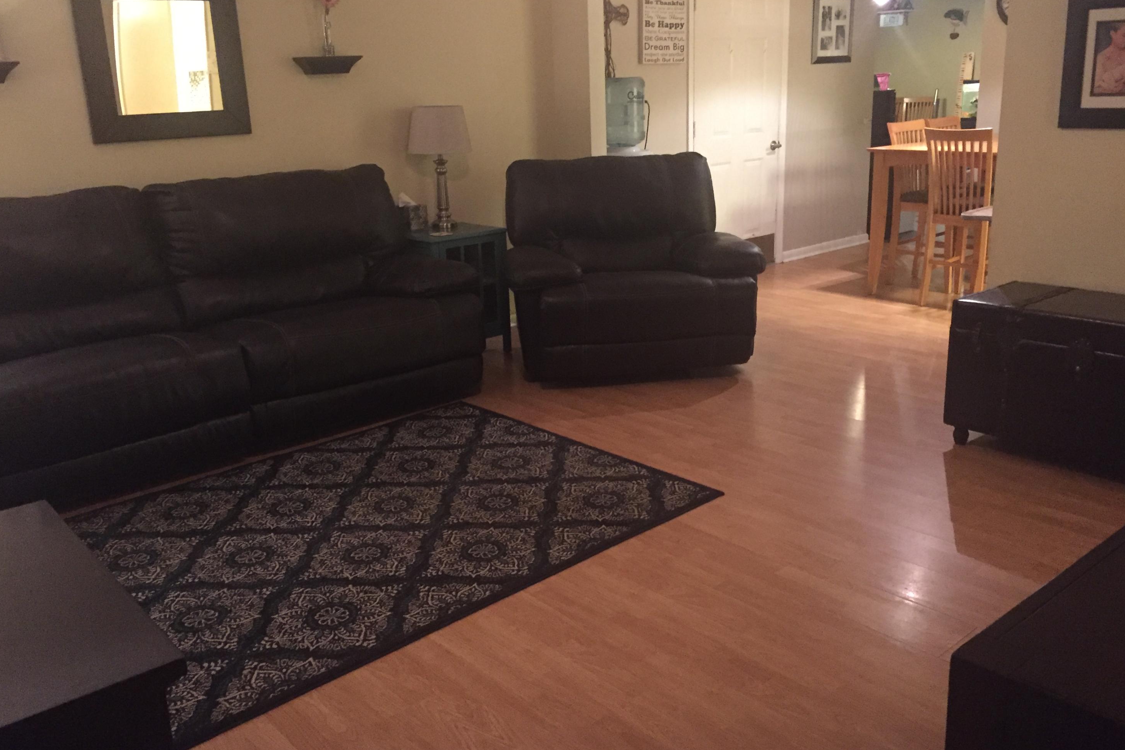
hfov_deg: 60.3
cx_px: 570
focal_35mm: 31
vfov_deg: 42.3
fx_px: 969
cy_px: 349
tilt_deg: -15.5
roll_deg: +1.2
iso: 400
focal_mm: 4.15
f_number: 2.2
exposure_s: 1/15
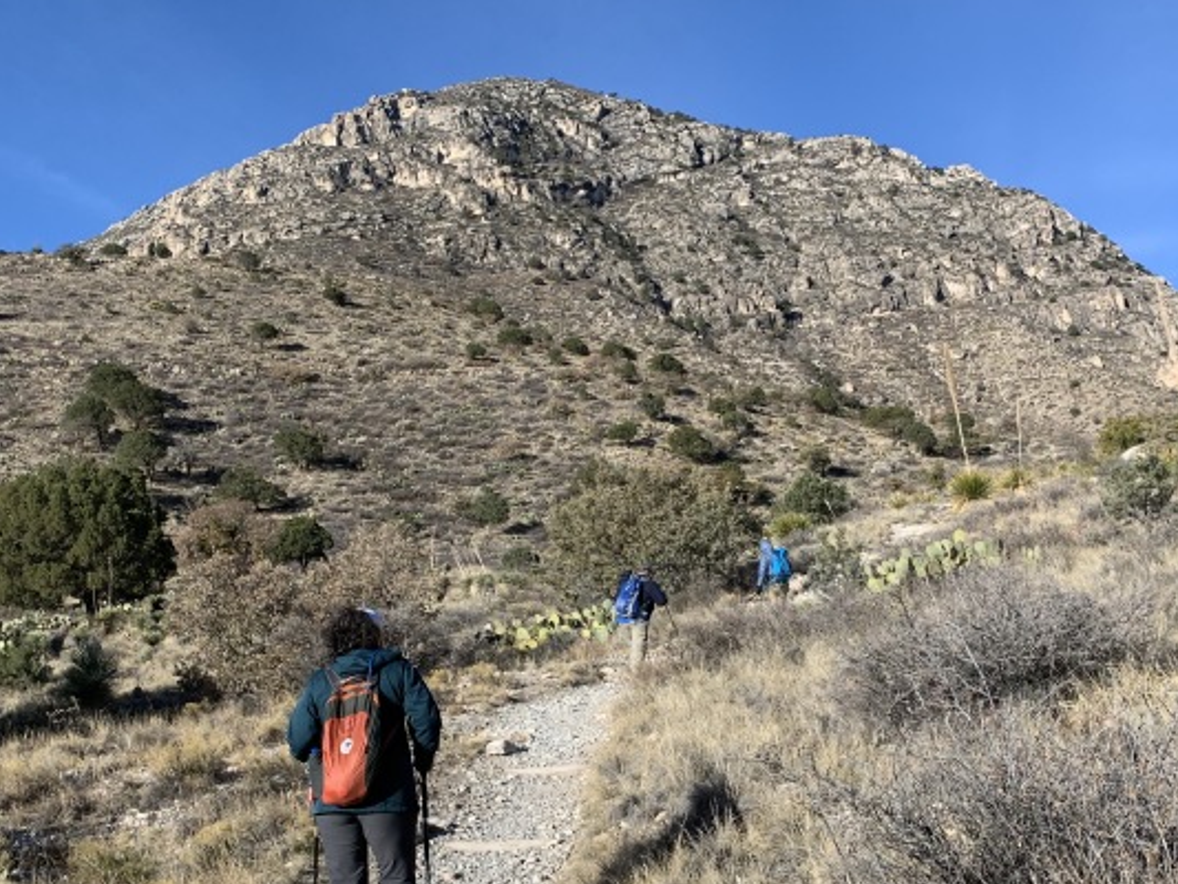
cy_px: 539
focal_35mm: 39
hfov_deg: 47.9
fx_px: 1327
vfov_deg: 36.7
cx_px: 599
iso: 25
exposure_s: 1/1490
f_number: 1.8
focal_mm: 4.25
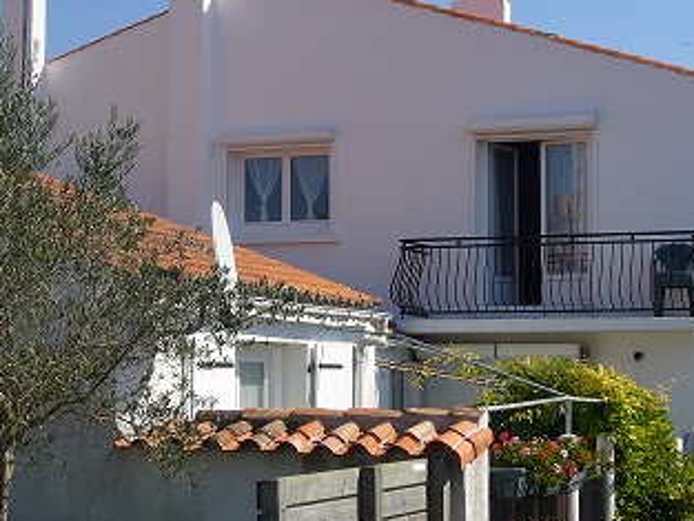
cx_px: 367
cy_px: 286
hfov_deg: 23.0
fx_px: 1705
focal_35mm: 85
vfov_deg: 17.4
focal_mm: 8.8
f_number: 8
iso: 80
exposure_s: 1/250
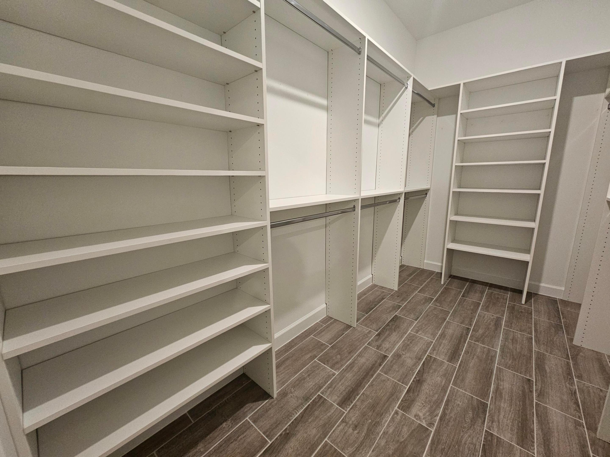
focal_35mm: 13
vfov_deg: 89.9
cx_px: 305
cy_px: 228
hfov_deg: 106.2
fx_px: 229
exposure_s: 1/60
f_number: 2.2
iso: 400
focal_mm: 2.2
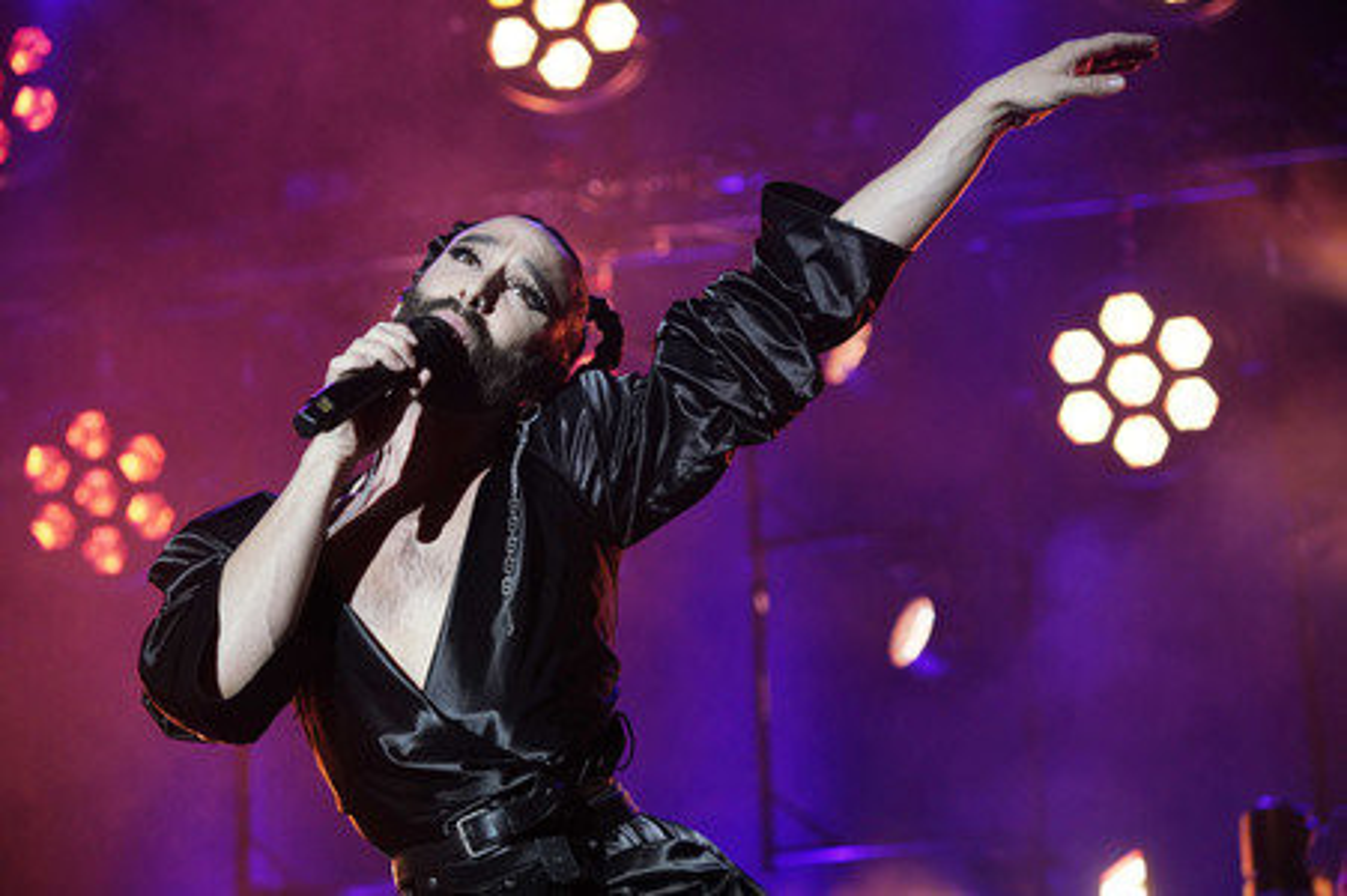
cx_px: 674
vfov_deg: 15.2
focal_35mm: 90
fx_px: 3365
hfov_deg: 22.6
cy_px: 448
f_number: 4.5
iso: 2000
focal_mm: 90
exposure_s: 1/250
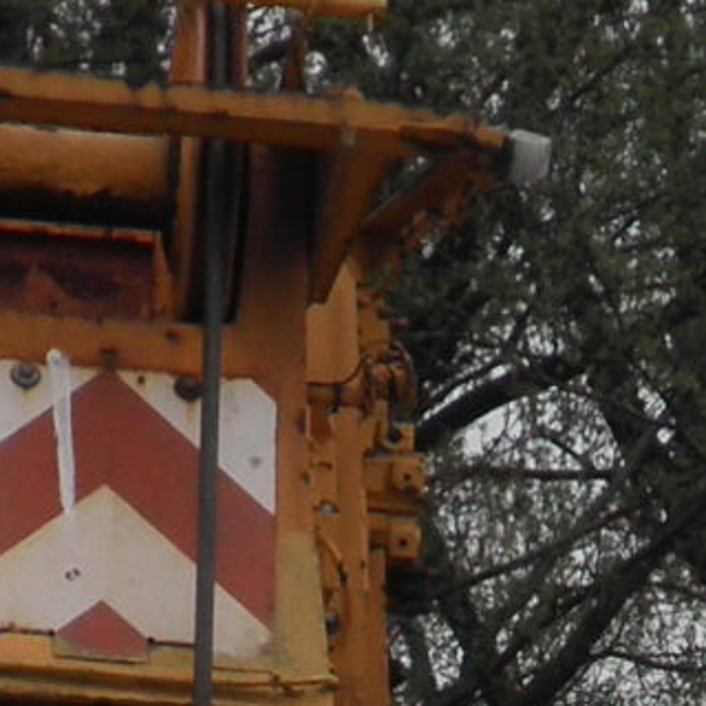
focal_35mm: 318
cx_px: 587
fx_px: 7338
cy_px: 1708
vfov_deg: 5.3
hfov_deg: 5.5
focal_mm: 8.2
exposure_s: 1/400
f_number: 4.4
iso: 64
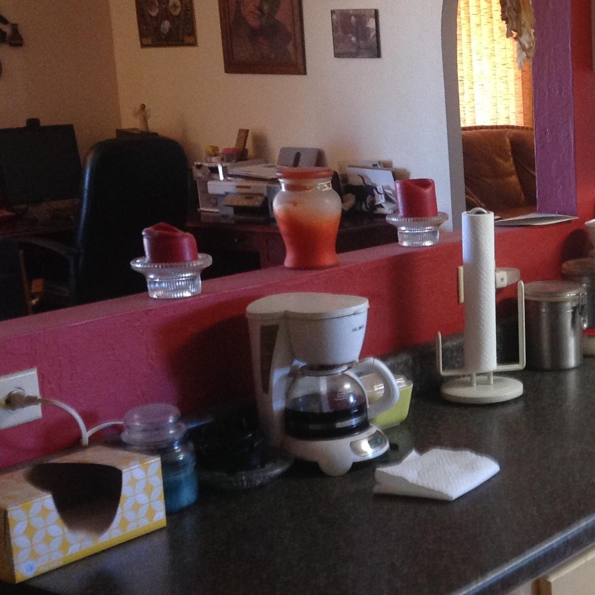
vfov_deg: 23.0
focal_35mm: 75
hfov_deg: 22.0
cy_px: 355
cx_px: 625
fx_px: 1458
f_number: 2.4
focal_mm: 4.28
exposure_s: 1/15
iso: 160
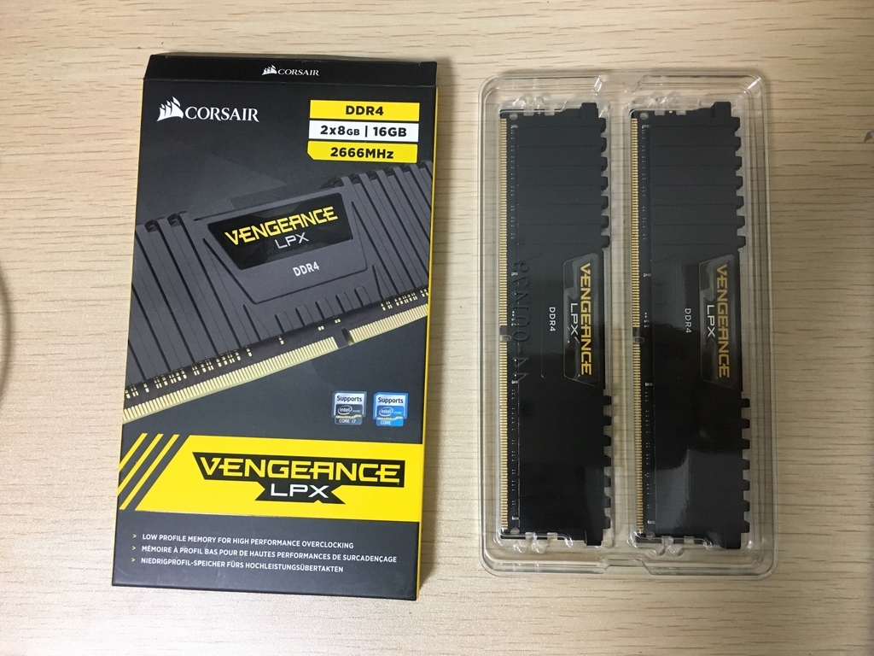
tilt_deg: -85.7
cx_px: 437
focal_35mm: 29
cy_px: 328
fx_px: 732
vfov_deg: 48.2
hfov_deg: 61.7
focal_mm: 4.15
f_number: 2.2
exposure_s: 1/30
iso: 160
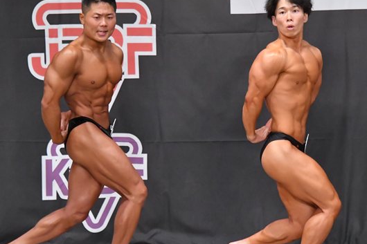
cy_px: 136
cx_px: 224
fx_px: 3801
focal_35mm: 373
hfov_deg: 5.5
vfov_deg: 3.7
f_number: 5.6
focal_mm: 170
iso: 6400
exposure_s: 1/400
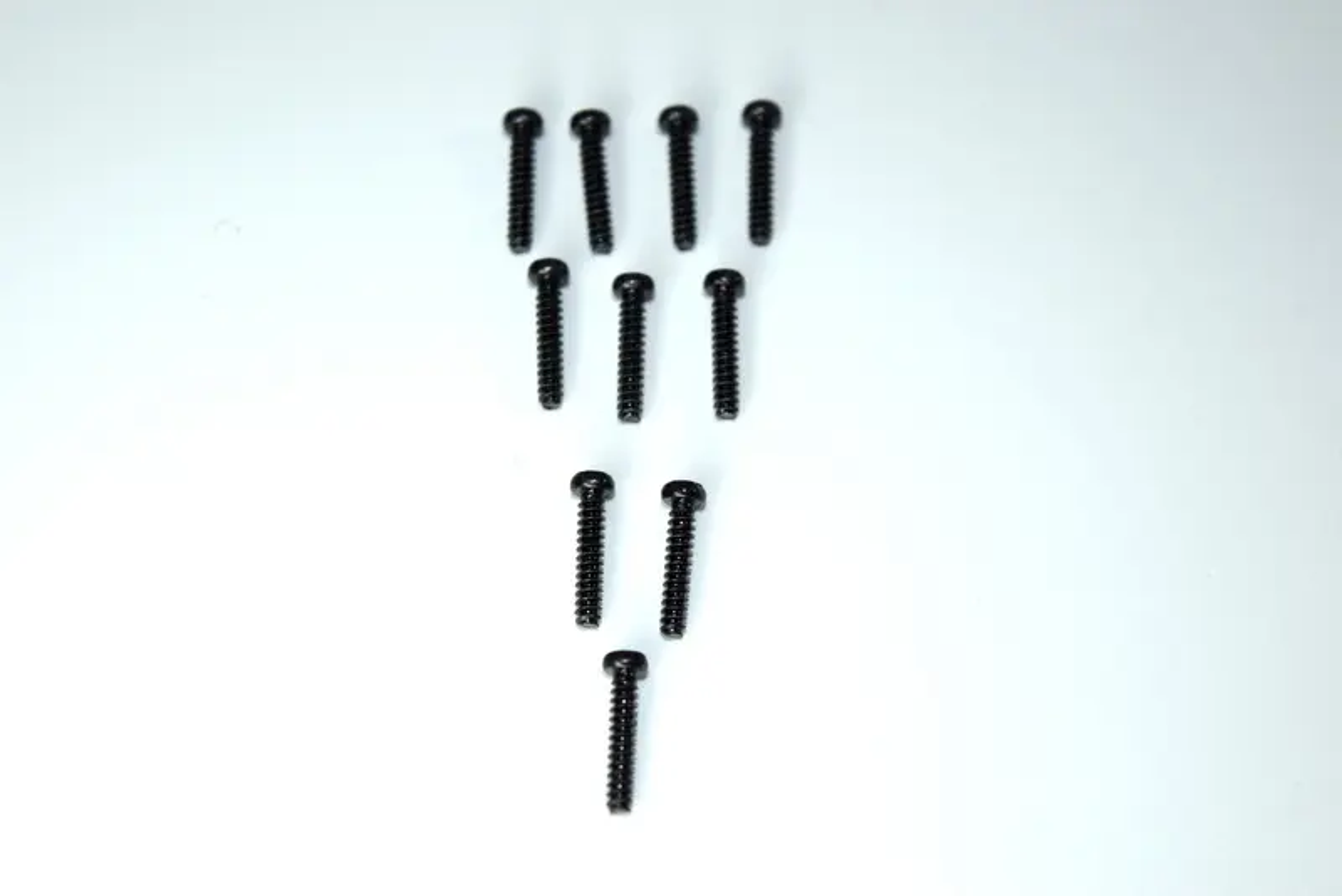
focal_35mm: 72
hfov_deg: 28.1
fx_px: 2685
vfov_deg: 18.9
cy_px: 448
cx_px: 671
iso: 100
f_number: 5.6
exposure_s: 1/125
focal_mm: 48
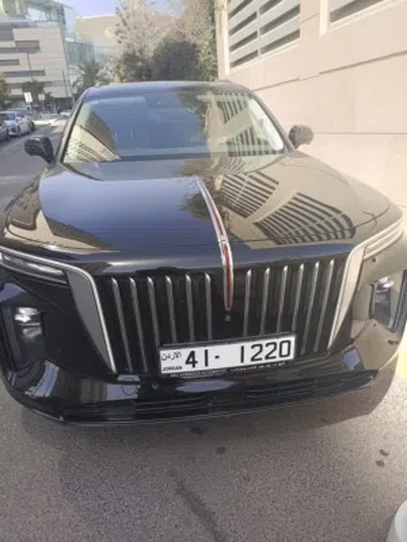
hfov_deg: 54.9
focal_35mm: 25
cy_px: 271
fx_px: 392
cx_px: 204
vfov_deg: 69.4
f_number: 1.79
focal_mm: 4.74
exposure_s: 1/145
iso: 100
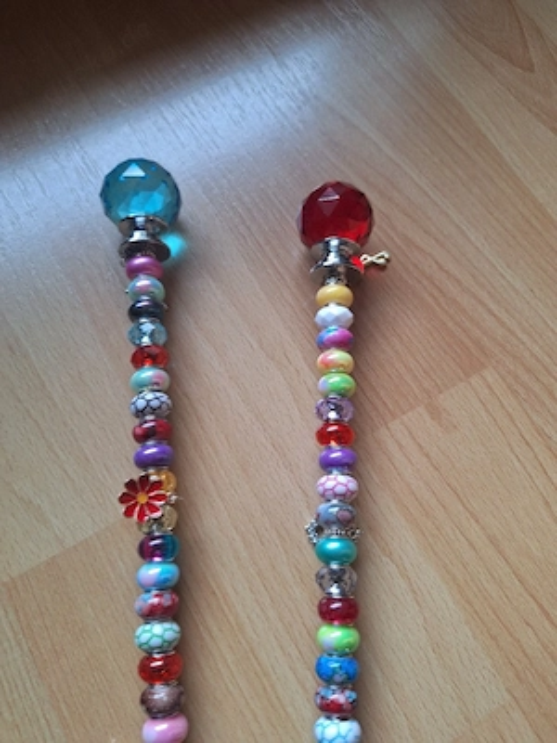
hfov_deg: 58.9
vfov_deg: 73.9
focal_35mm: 23
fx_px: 493
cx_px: 278
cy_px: 372
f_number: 1.8
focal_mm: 5.54
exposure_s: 1/40
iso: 200
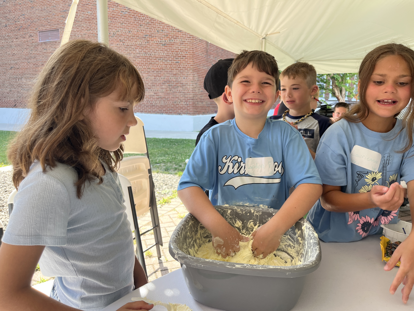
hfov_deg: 67.3
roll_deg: -0.1
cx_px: 207
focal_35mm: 26
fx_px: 311
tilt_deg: -9.1
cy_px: 156
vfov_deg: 53.1
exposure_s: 1/240
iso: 50
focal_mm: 5.1
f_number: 1.6
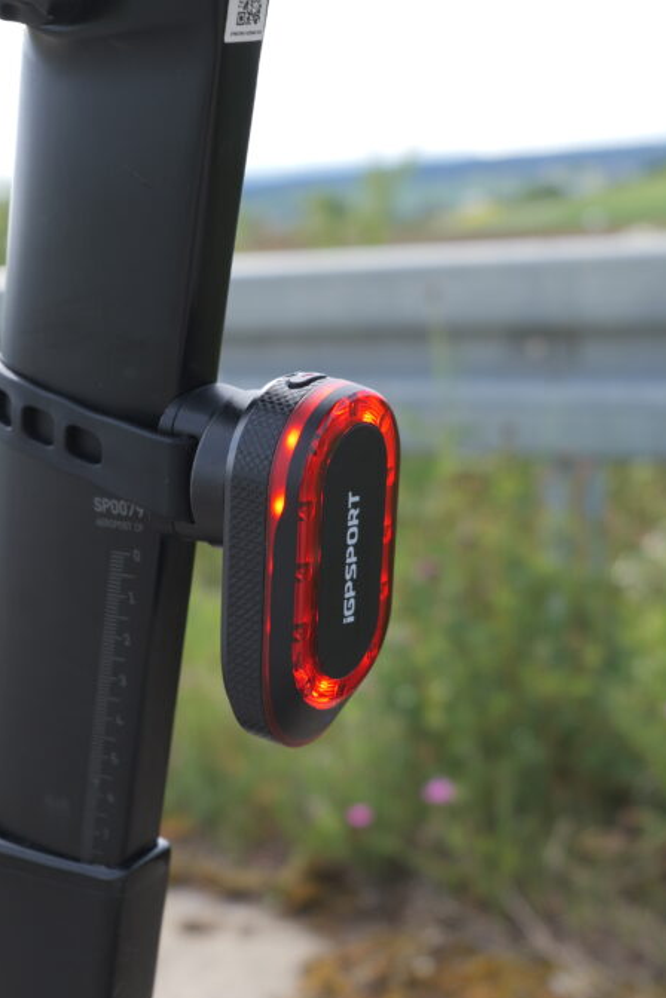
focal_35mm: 61
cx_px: 211
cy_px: 506
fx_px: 1693
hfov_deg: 22.2
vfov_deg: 32.9
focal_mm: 40
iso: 100
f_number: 7.1
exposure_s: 1/100
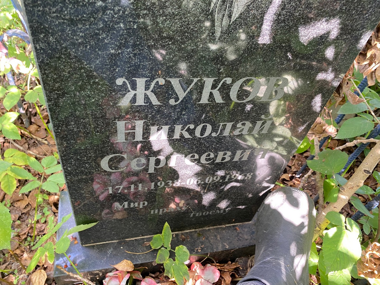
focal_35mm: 26
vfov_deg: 53.1
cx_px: 190
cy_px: 142
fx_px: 285
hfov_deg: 67.3
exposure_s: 1/60
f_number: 1.8
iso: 160
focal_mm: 4.25
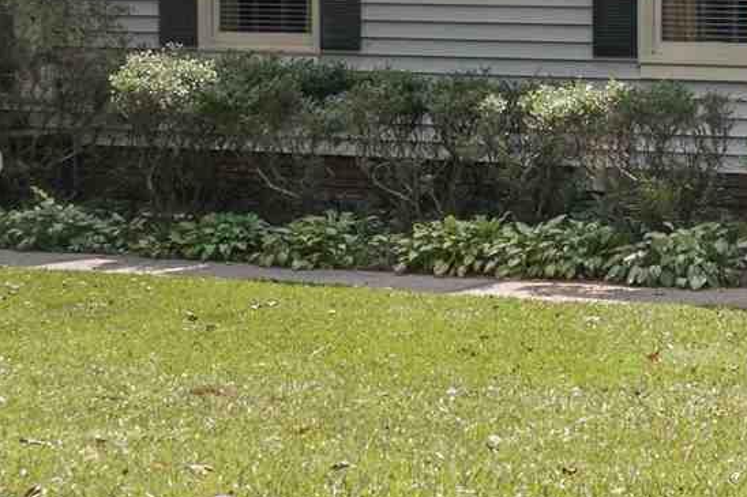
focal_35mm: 157
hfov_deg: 12.9
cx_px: 761
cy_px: 3
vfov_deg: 8.7
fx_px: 3257
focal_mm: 10.26
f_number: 5
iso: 100
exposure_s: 1/120
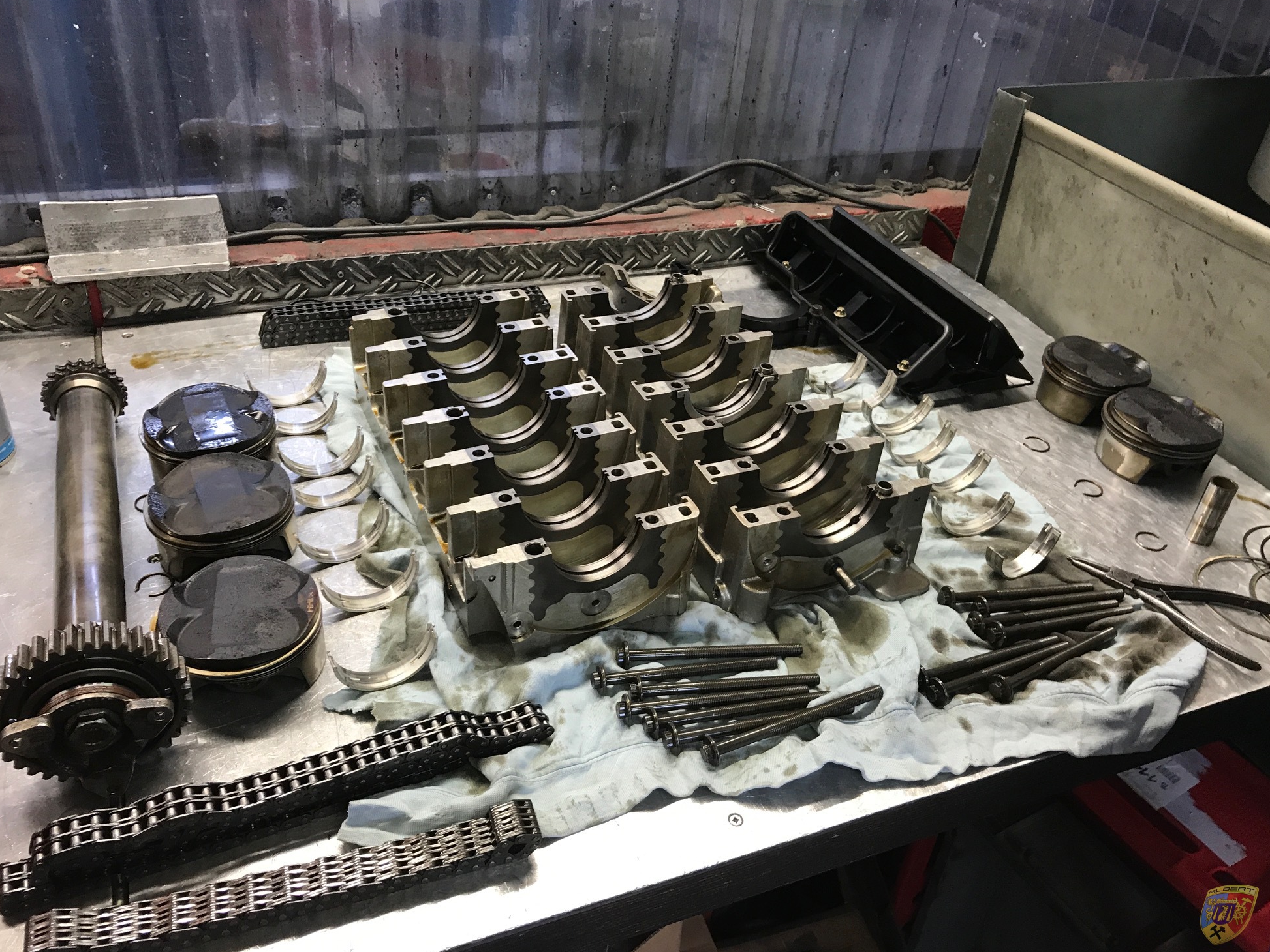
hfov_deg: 61.7
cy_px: 483
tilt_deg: -35.6
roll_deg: -5.2
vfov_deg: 48.2
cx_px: 634
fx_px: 1064
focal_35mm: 29
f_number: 1.8
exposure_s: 1/20
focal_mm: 3.99
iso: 40
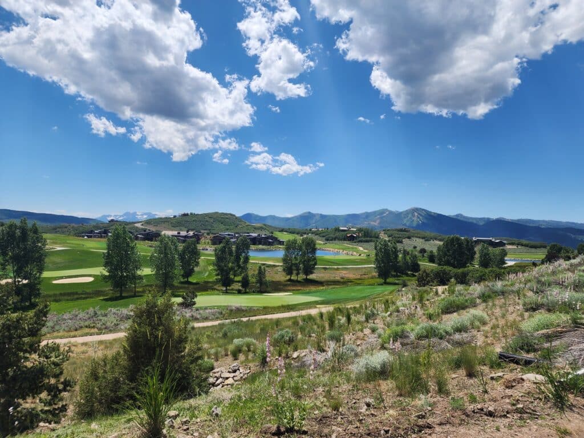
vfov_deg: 58.9
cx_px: 292
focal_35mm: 23
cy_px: 219
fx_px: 388
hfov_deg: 73.9
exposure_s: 1/1809
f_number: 1.8
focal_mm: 6.4
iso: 12
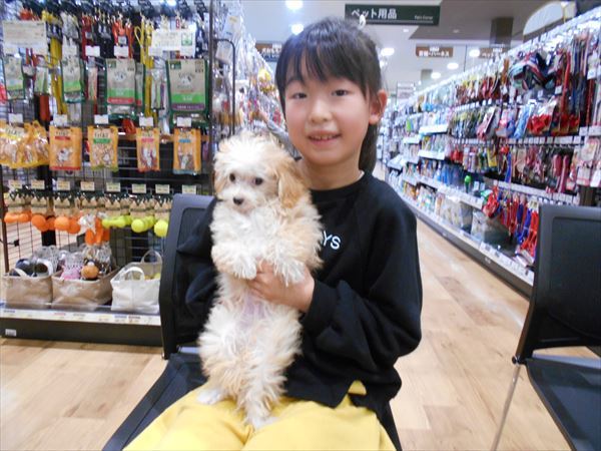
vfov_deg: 53.1
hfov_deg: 67.3
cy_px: 226
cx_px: 300
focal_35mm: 26
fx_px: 451
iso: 400
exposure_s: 1/30
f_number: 3.2
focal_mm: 4.6
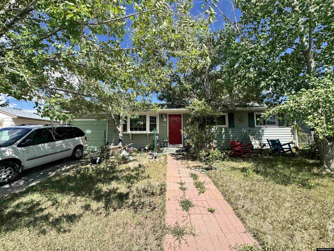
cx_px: 167
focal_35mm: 14
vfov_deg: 85.7
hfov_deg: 102.1
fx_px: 135
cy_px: 126
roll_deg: +1.0
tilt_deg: +5.0
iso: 40
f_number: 2.2
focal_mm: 2.22
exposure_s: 1/831
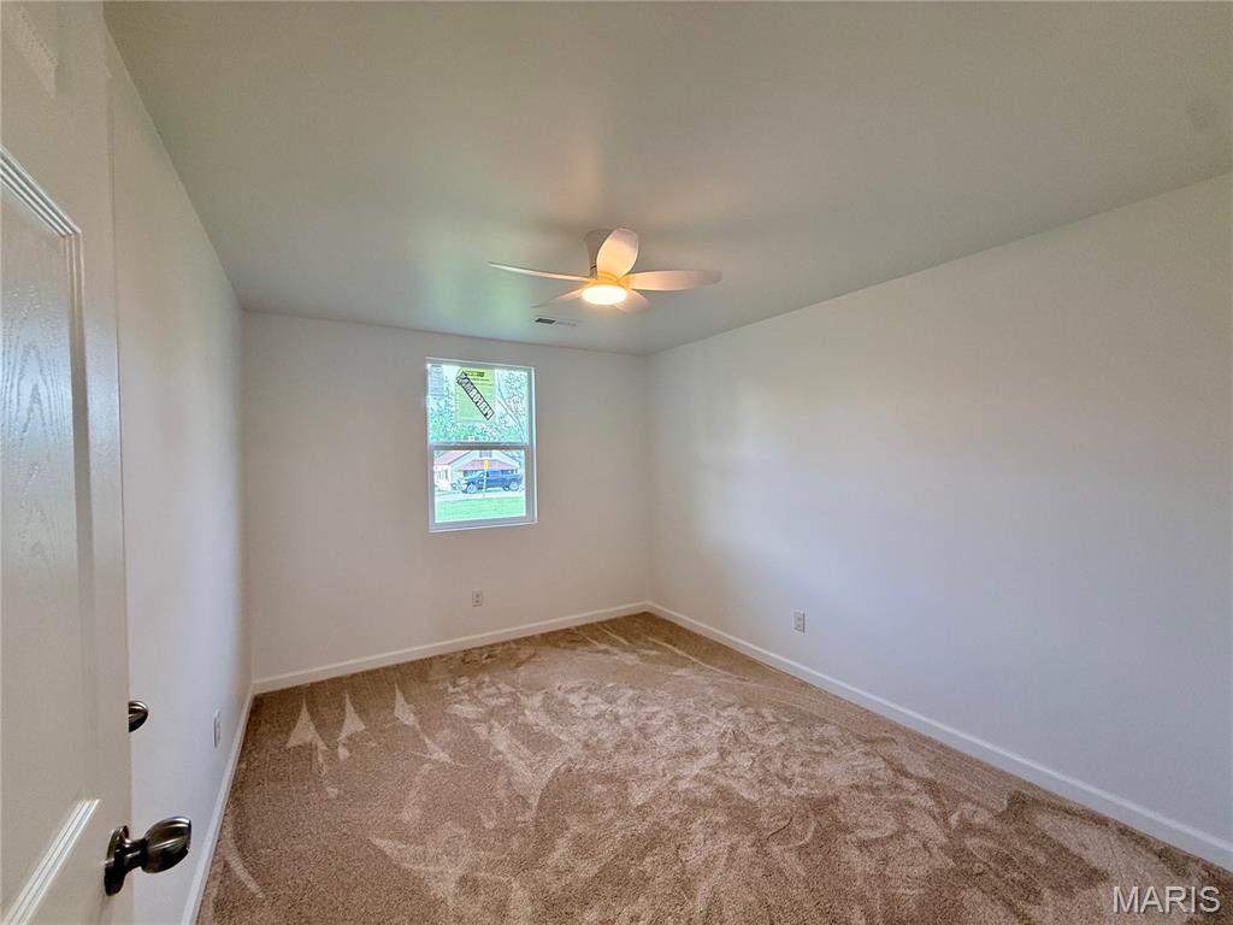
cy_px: 462
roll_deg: +0.9
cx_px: 616
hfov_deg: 102.1
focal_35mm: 14
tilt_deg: -0.8
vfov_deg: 85.7
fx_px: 499
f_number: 2.2
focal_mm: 2.22
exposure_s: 1/120
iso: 160
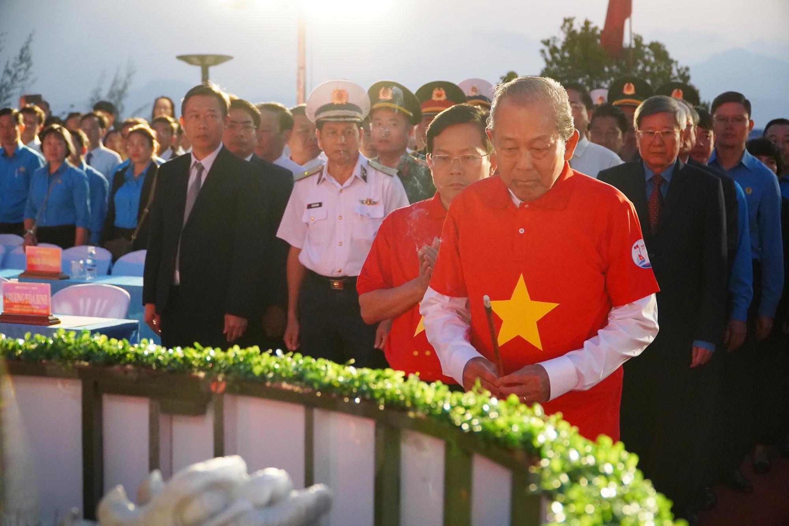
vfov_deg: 21.6
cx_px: 394
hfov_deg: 31.9
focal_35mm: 63
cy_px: 263
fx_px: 1381
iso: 4000
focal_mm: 42
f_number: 4
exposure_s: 1/160
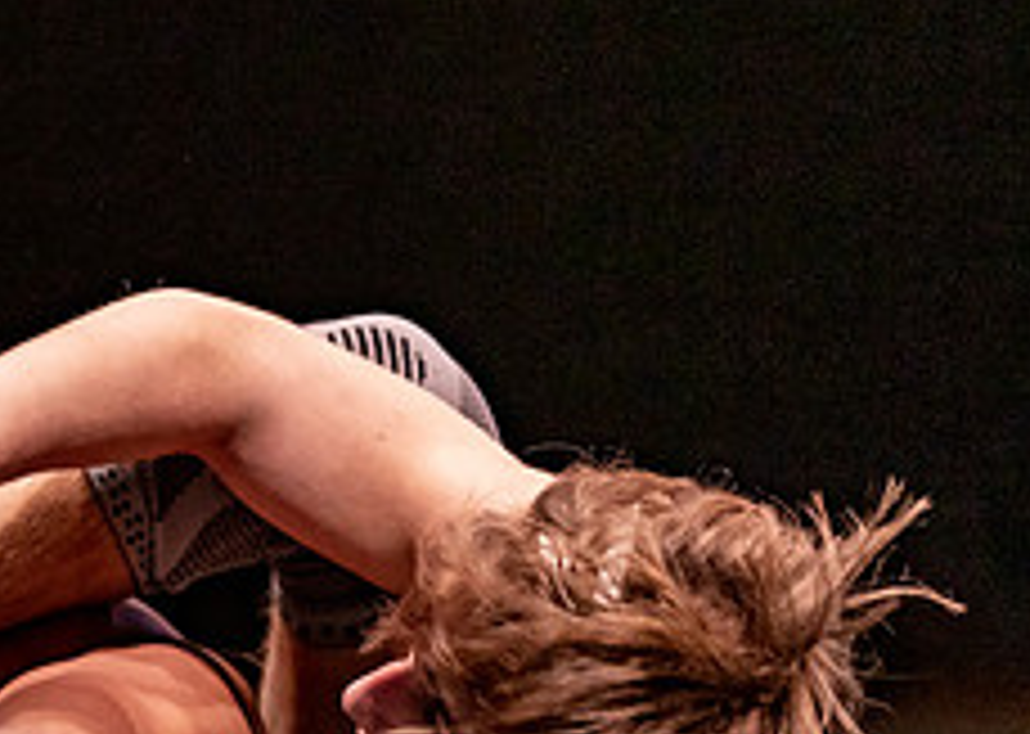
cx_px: -175
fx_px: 10489
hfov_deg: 5.6
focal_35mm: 359
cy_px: 842
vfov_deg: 4.0
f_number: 1.8
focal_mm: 135
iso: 2000
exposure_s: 1/800
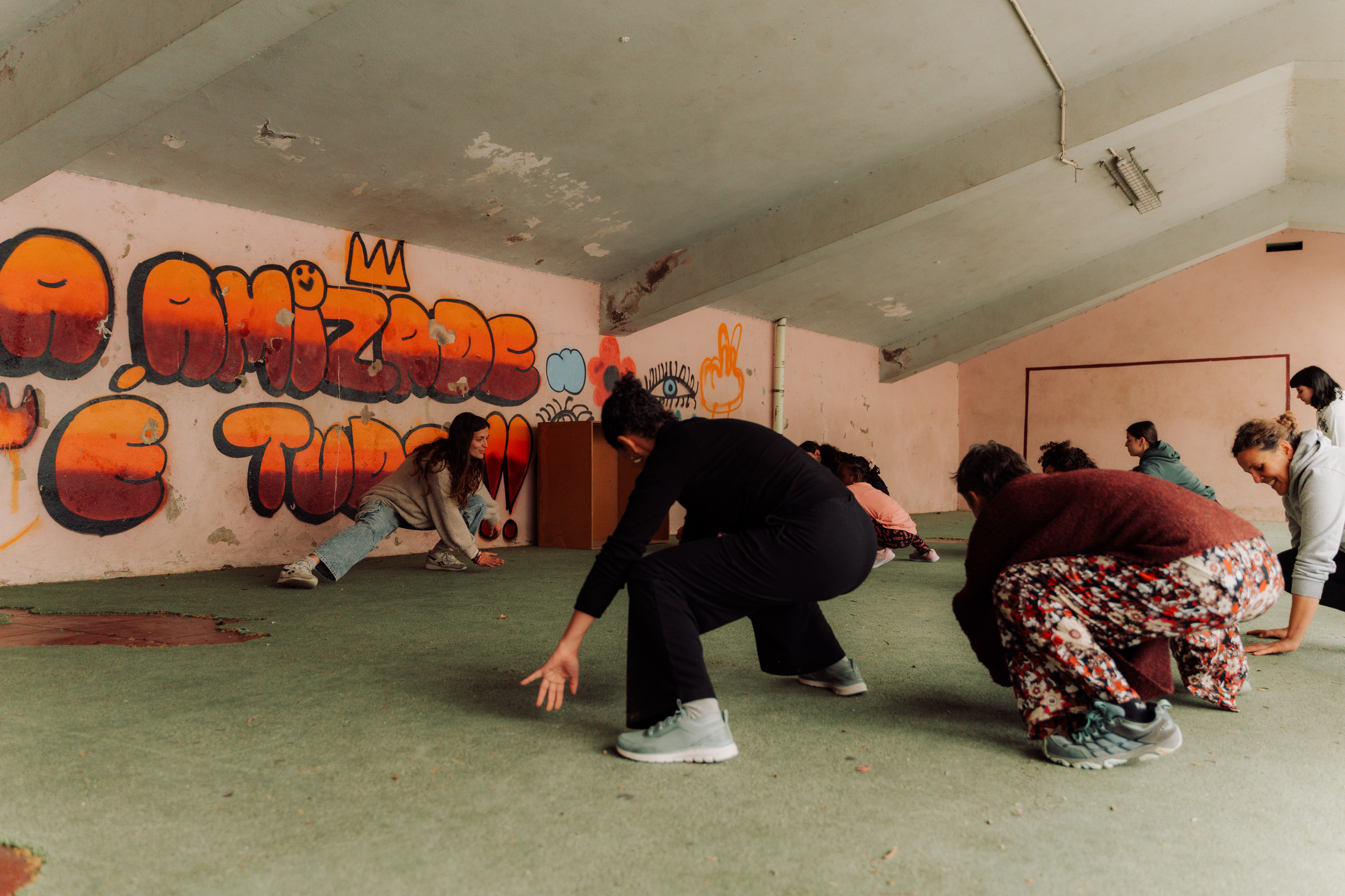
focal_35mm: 30
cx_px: 672
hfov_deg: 61.9
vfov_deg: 43.6
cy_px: 448
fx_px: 1121
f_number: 2.8
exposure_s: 1/200
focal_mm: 30
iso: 800
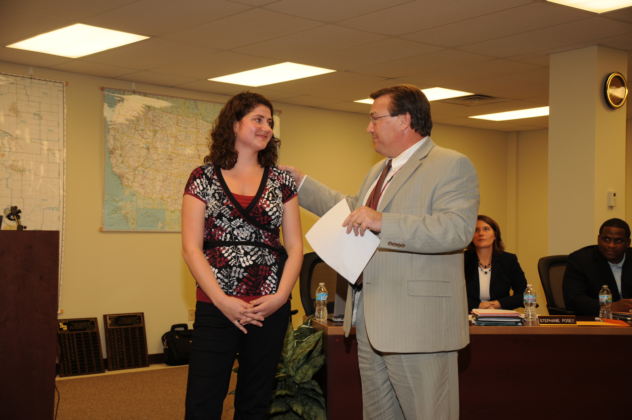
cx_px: 316
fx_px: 921
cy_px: 210
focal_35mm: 52
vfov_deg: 25.7
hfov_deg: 37.9
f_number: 4.2
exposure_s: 1/60
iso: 200
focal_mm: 35
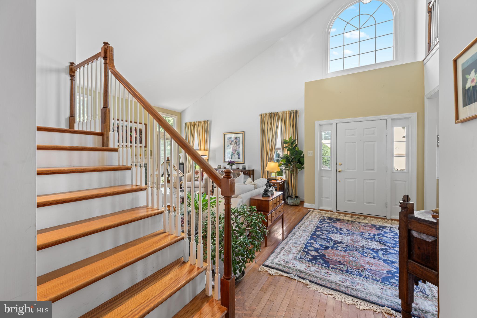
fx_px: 185
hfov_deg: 104.3
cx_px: 238
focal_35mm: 14
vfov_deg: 81.2
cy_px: 159
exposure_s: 1/4
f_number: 7.1
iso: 250
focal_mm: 14
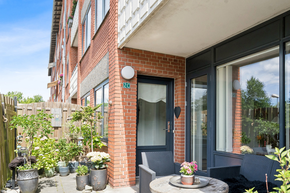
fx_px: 218
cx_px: 161
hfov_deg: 67.2
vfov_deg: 47.7
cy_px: 113
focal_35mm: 27
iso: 800
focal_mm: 23
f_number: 7.1
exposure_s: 1/500
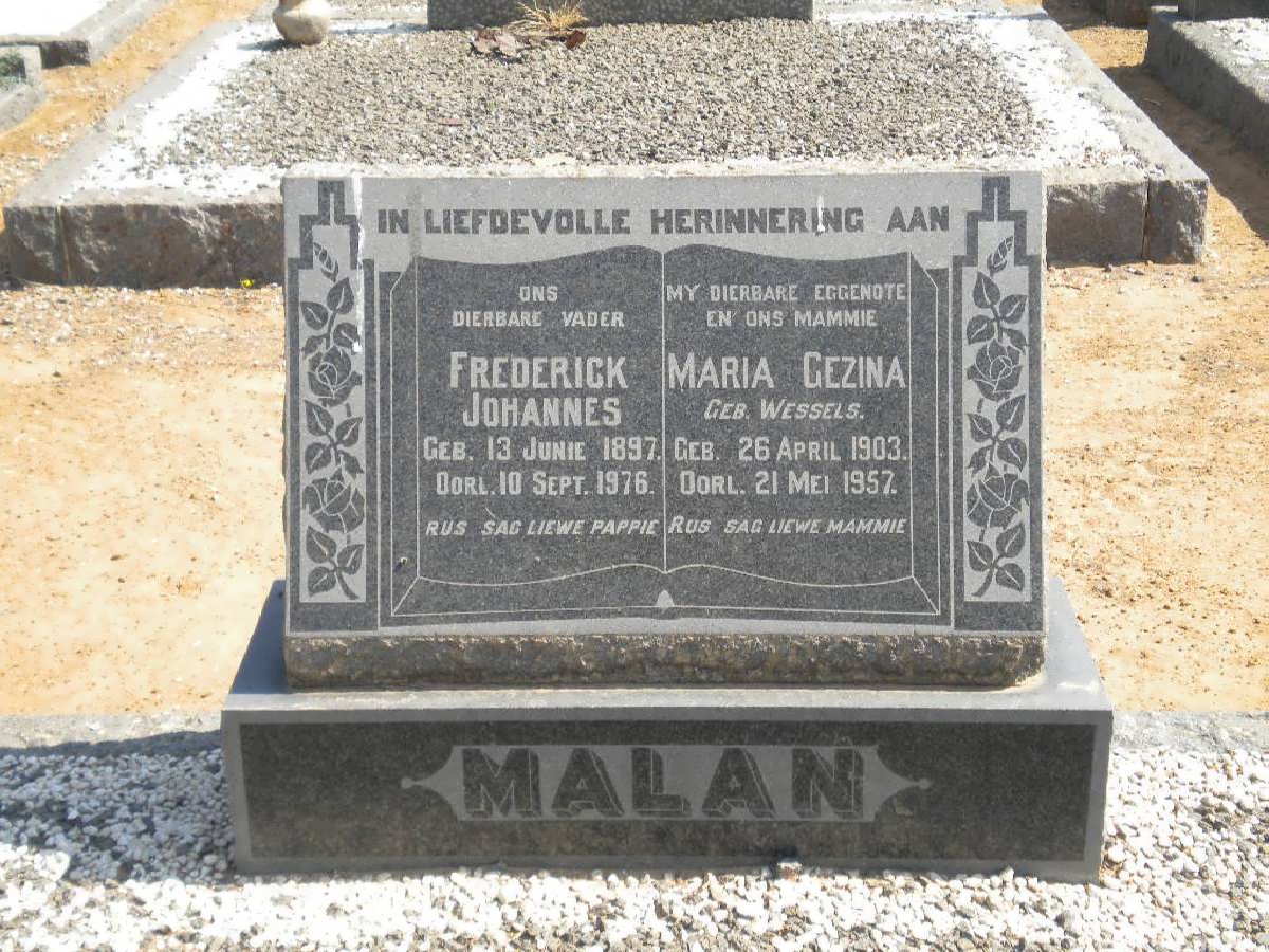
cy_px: 476
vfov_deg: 28.0
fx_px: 1906
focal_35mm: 52
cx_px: 634
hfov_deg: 36.8
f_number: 5.6
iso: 80
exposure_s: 1/190
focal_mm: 9.3
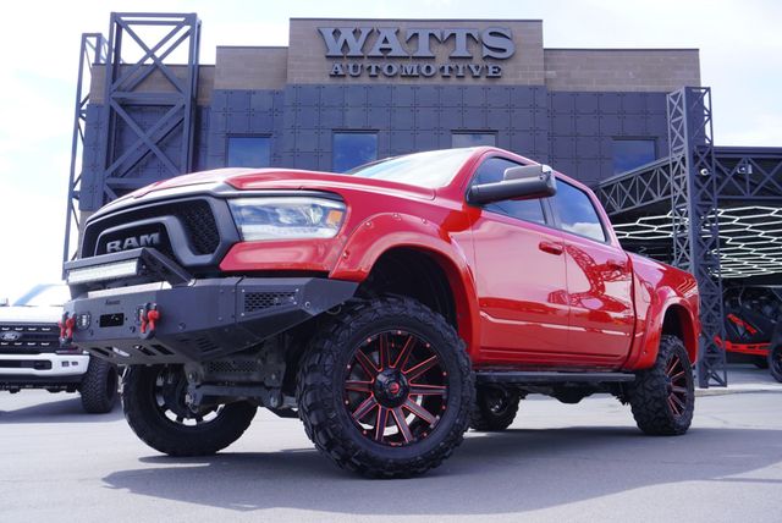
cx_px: 391
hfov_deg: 55.1
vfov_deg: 38.4
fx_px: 750
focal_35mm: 34
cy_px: 262
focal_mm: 23
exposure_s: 1/100
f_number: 7.1
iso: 100
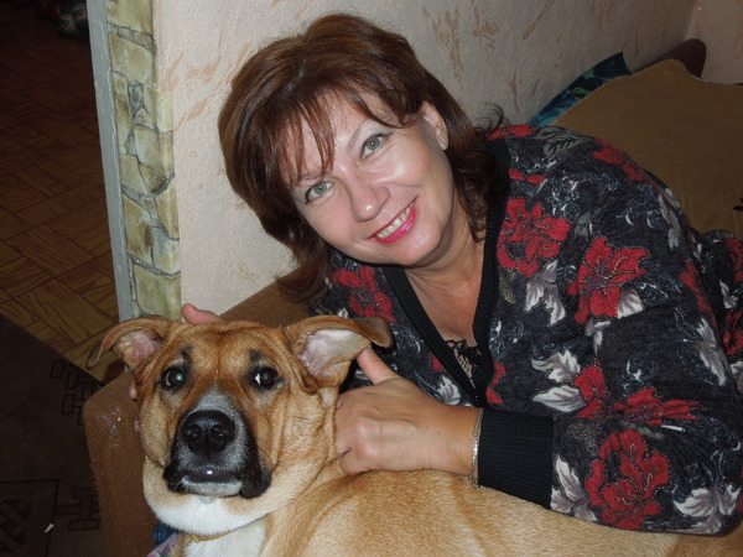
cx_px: 372
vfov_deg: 36.8
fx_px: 837
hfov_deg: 47.9
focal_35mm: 39
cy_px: 278
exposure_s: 1/30
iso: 200
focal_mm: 7
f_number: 3.8
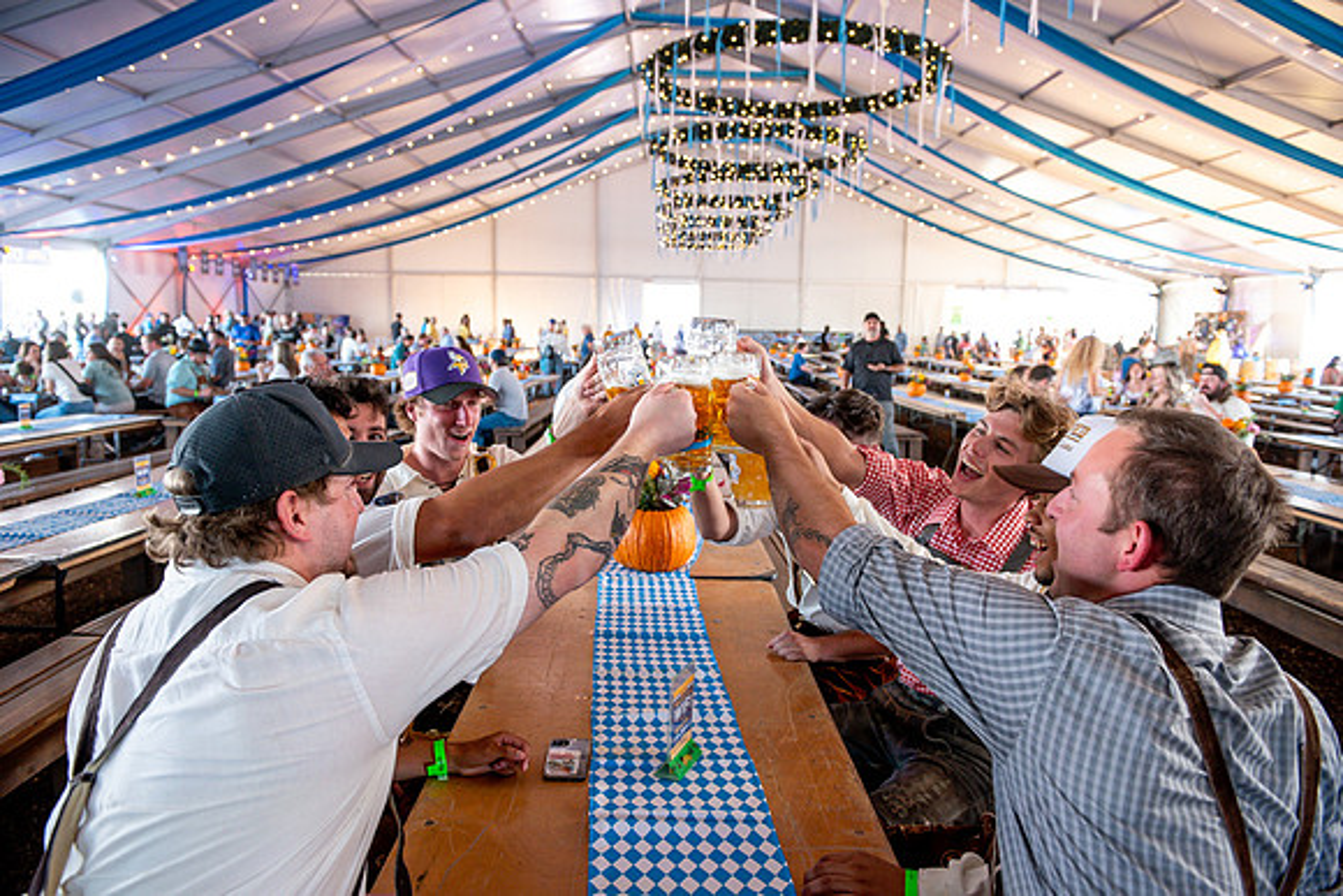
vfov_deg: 53.2
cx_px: 672
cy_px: 448
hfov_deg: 73.7
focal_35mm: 24
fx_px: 896
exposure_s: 1/80
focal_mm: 24
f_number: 4
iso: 1000
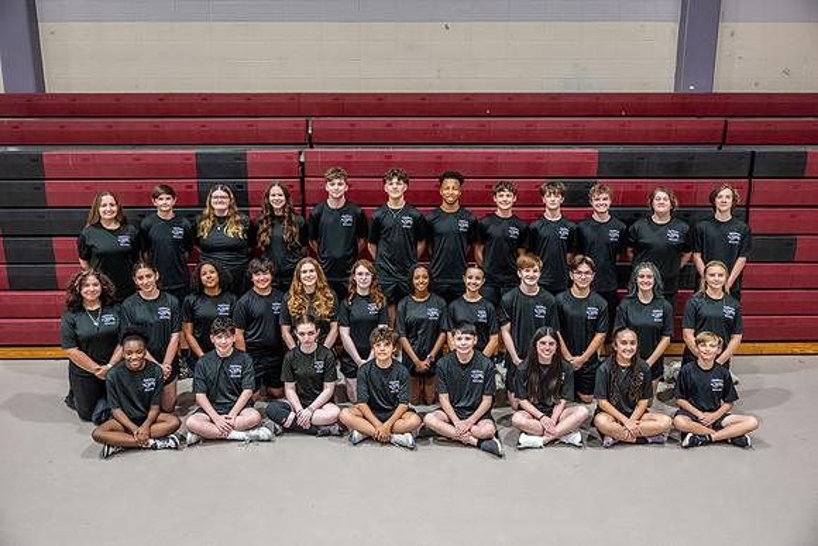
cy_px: 273
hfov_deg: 58.7
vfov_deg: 41.1
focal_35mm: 32
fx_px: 727
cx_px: 409
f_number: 3.2
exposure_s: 1/125
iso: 2000
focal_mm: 32
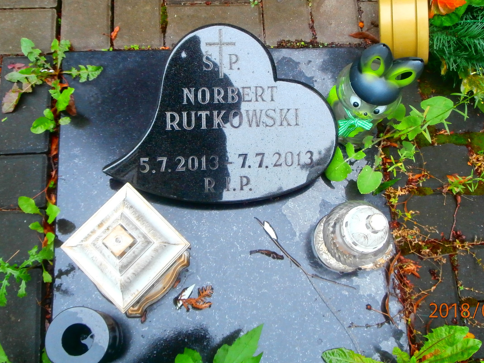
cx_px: 234
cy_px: 110
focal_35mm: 42
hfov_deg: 44.8
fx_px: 587
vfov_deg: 33.9
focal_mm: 5.36
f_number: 3.5
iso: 200
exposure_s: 1/50
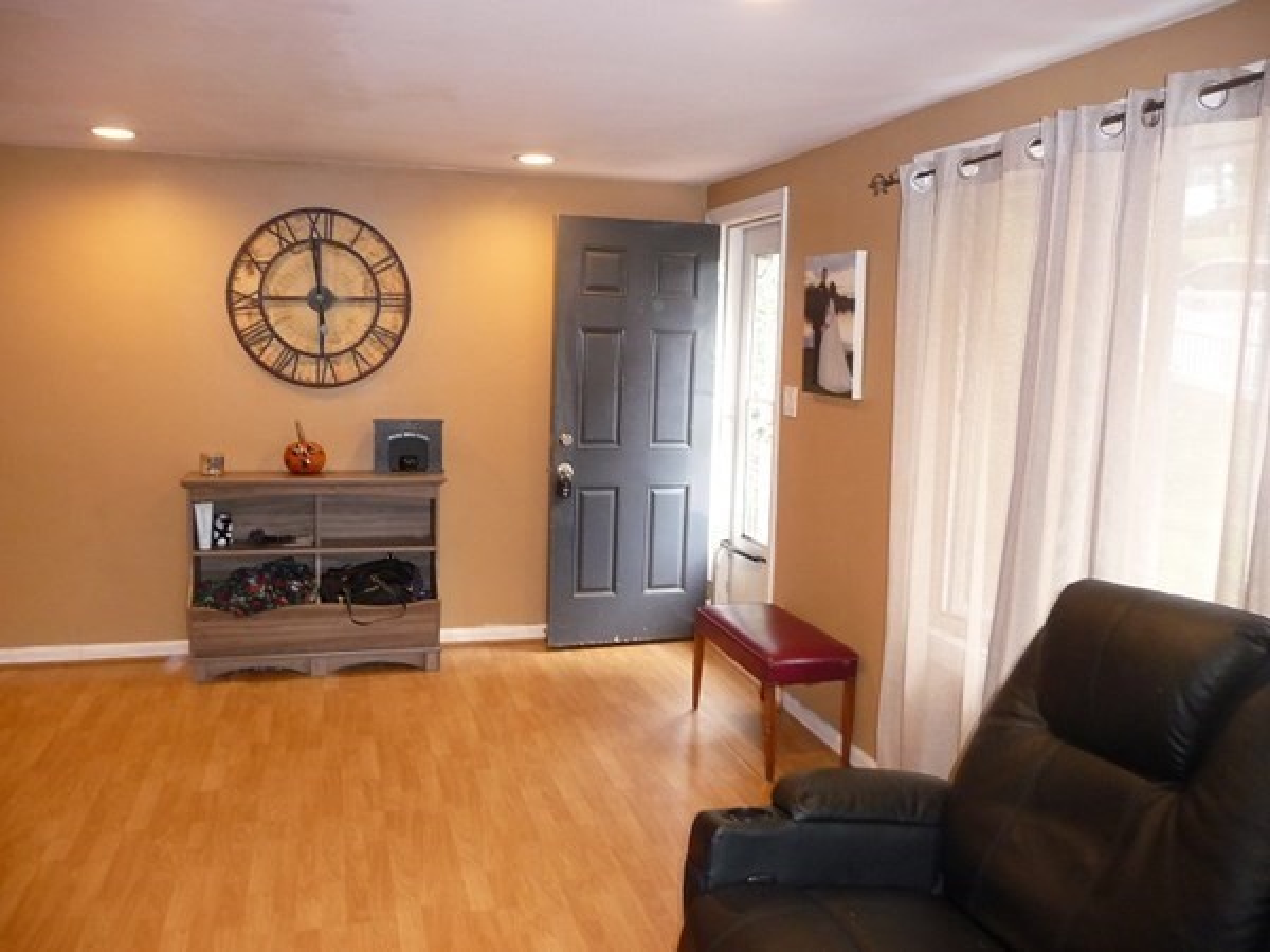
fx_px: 1027
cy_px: 476
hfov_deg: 63.4
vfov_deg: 49.7
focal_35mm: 28
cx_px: 635
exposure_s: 1/30
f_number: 3.3
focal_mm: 4.7
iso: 320
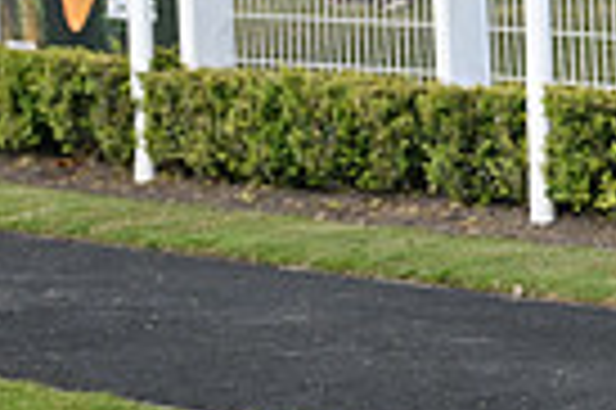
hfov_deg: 5.0
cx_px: 1286
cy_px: -205
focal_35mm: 403
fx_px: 6888
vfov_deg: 3.4
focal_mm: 95
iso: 400
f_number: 5.6
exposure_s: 1/1000
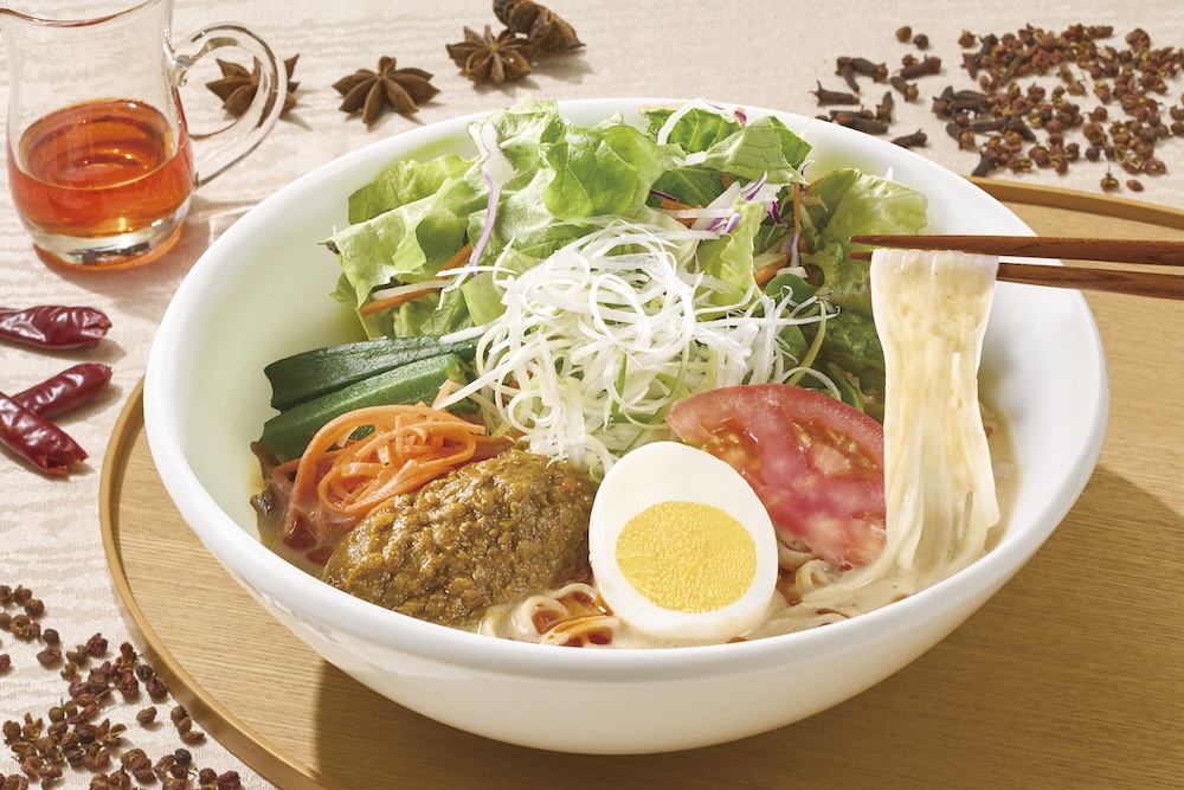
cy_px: 395
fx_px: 2960
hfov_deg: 22.6
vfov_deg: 15.2
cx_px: 592
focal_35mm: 90
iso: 100
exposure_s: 1/125
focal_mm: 90
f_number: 14
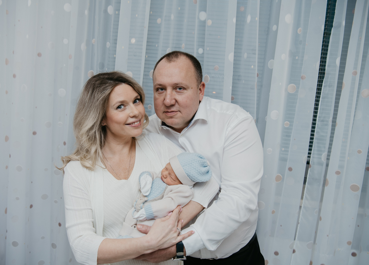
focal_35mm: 34
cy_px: 135
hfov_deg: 54.2
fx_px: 360
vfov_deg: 40.4
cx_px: 164
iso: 80
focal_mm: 30
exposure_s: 1/160
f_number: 4
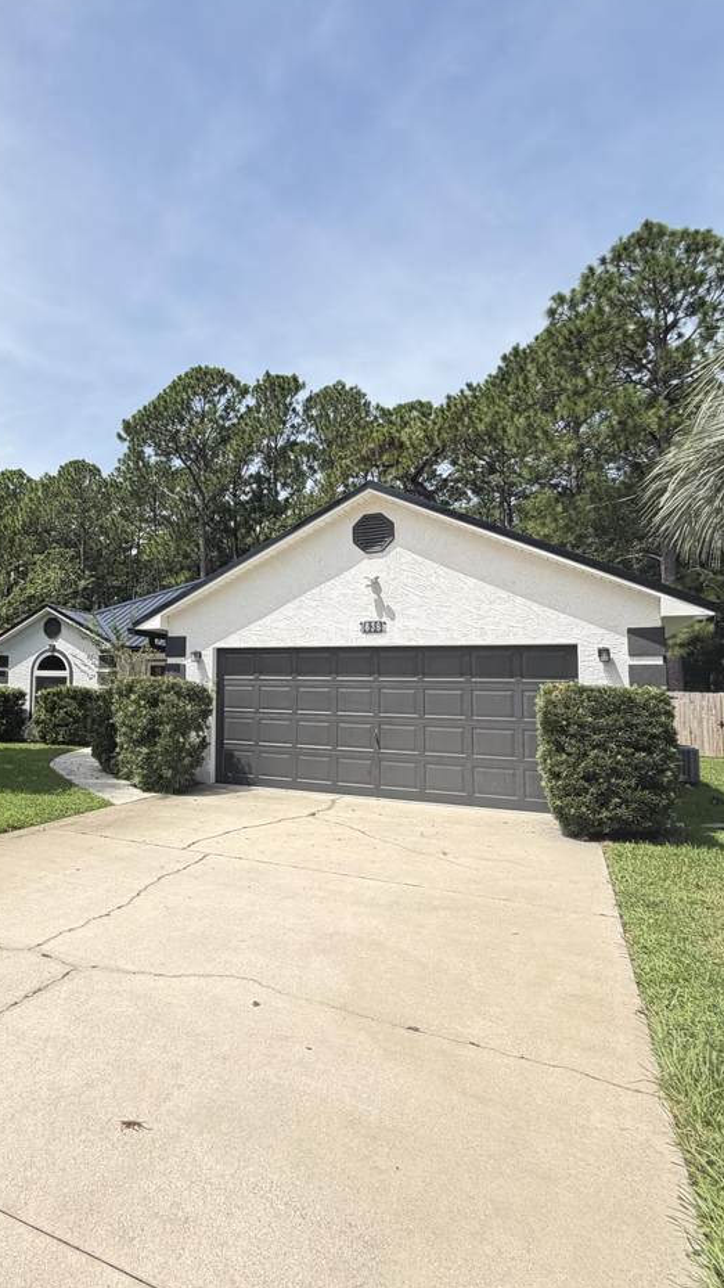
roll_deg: -1.9
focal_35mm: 21
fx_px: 717
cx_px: 137
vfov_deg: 83.8
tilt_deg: +5.1
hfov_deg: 50.1
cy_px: 627
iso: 40
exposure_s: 1/770
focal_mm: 2.22
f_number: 2.2
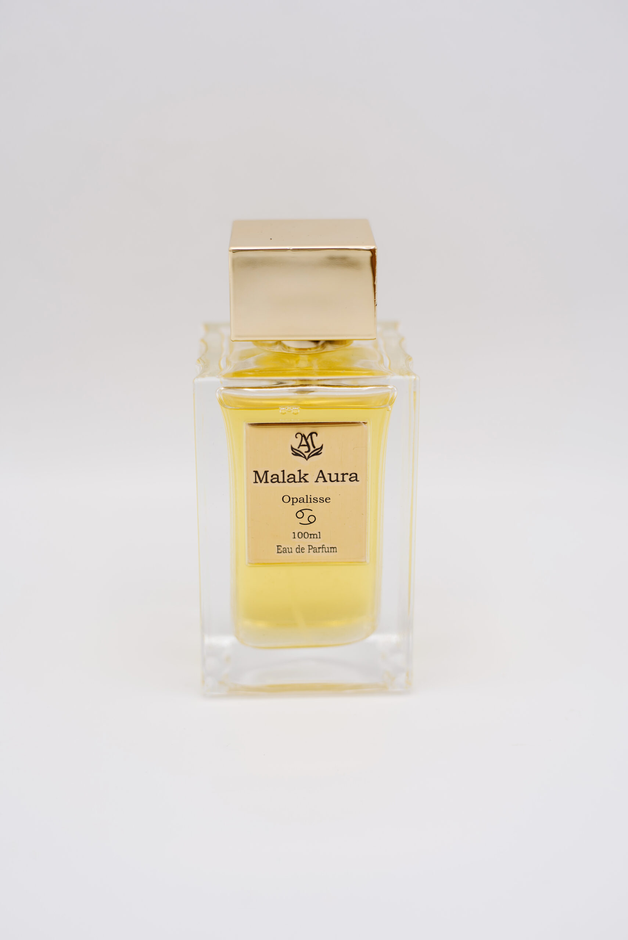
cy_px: 470
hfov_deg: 27.0
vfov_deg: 39.6
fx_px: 1307
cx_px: 314
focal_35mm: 50
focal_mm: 50
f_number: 2.2
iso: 50
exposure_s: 1/250
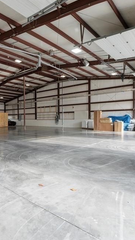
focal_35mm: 23
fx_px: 146
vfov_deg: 78.7
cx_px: 27
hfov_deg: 46.8
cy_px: 121
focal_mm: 14
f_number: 8
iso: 800
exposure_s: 1/30
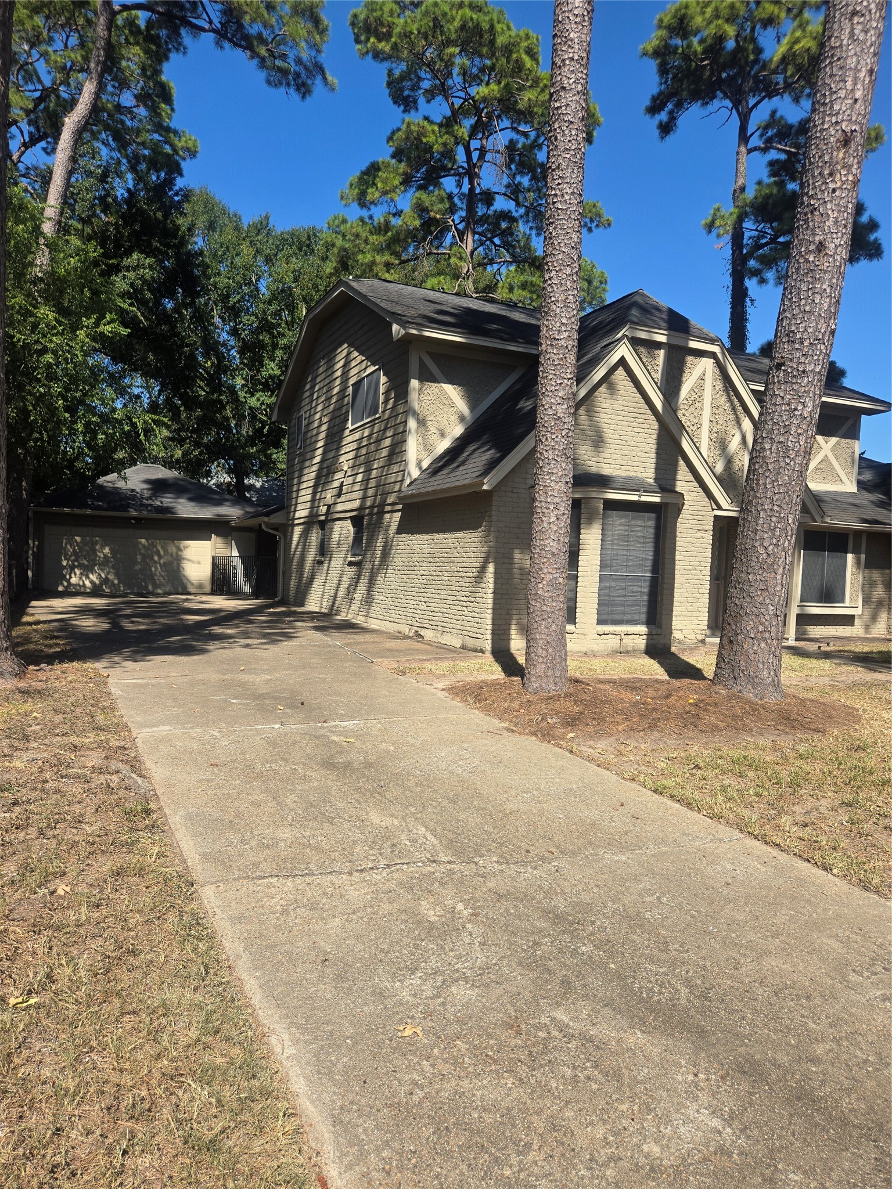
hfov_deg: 58.9
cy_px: 594
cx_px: 446
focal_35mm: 23
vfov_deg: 73.9
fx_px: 790
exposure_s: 1/1410
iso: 25
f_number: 1.8
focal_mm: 5.4
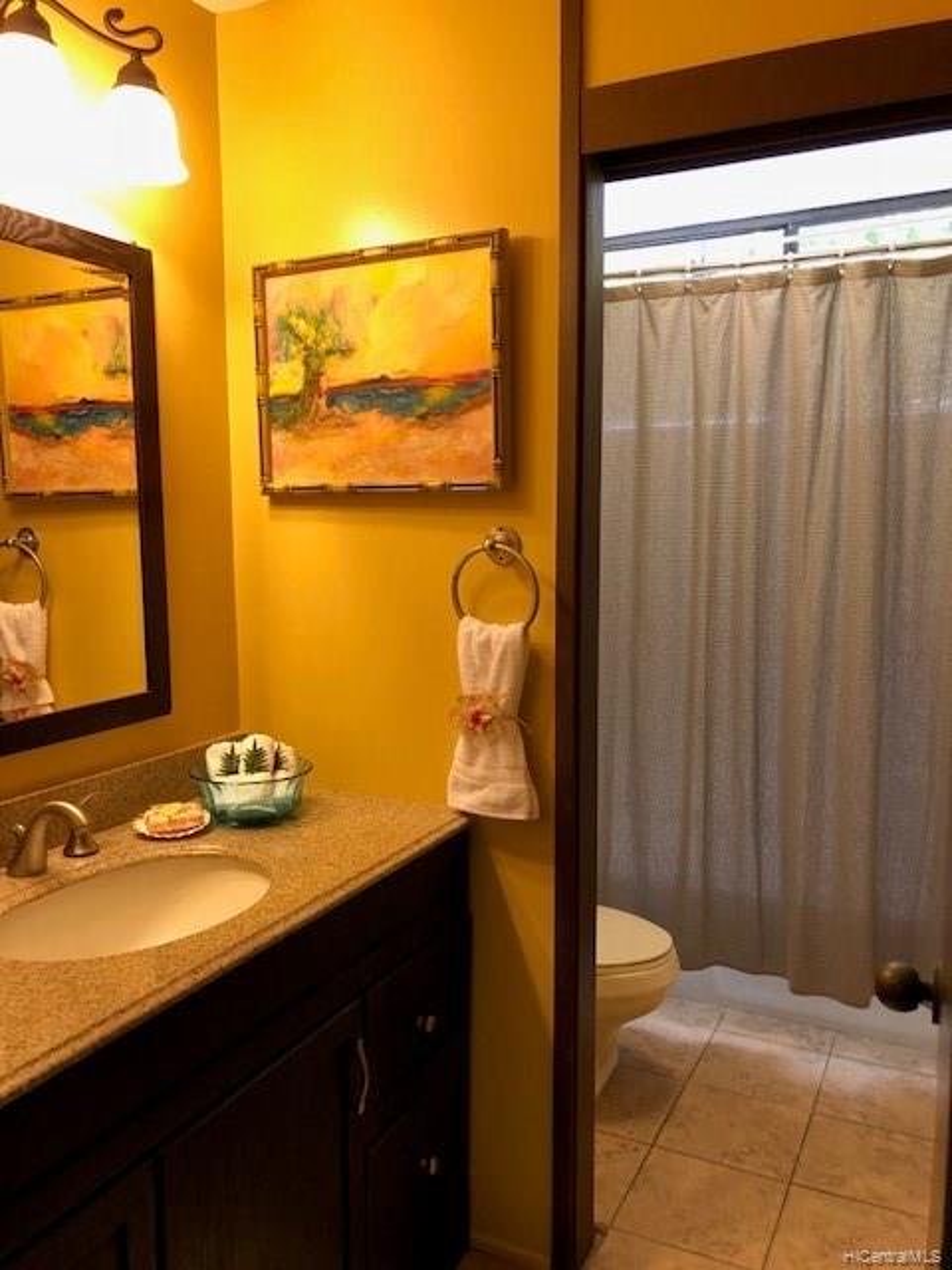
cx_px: 476
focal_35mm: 28
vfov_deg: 63.4
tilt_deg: -6.8
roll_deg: +0.6
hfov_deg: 49.7
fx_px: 1027
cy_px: 635
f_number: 1.8
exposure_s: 1/24
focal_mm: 3.99
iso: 40
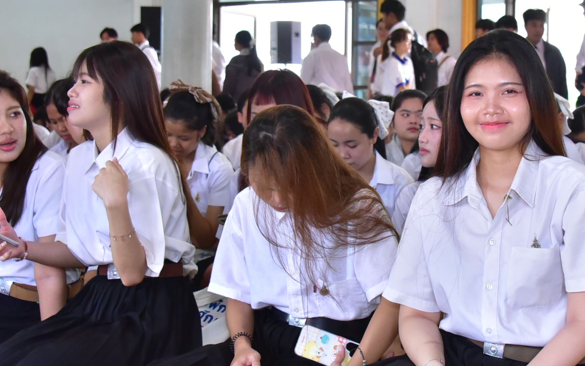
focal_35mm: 82
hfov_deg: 25.0
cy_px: 159
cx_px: 413
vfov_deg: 15.9
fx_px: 1308
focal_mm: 48
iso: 5000
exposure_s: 1/160
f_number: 6.3
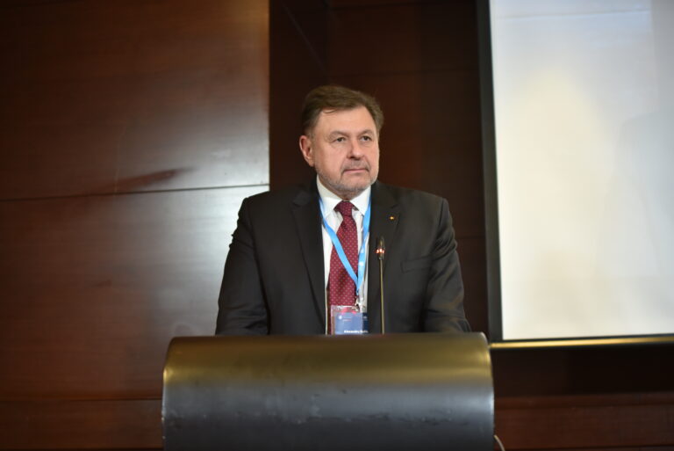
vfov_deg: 19.5
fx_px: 1311
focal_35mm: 70
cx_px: 337
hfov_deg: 28.8
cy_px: 226
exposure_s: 1/90
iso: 1600
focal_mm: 70
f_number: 2.8
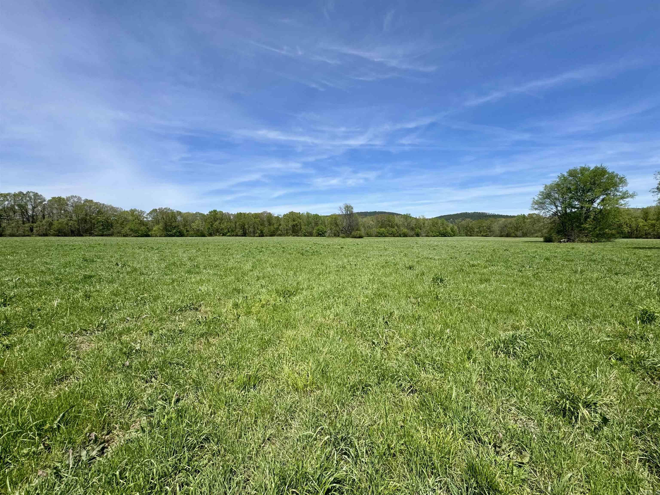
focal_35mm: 14
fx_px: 267
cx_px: 330
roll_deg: +0.6
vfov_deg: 85.7
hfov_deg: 102.1
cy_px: 248
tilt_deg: -5.3
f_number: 2.2
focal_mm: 2.22
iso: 50
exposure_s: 1/2273
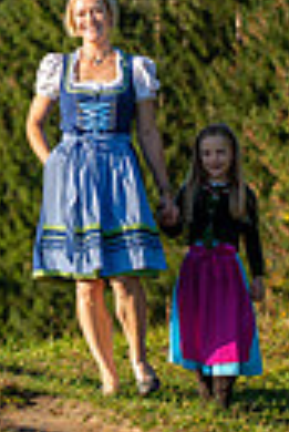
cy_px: 96
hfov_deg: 3.3
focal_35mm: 414
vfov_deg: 5.0
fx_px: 4972
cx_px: -33
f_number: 5
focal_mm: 120
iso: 200
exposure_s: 1/1250
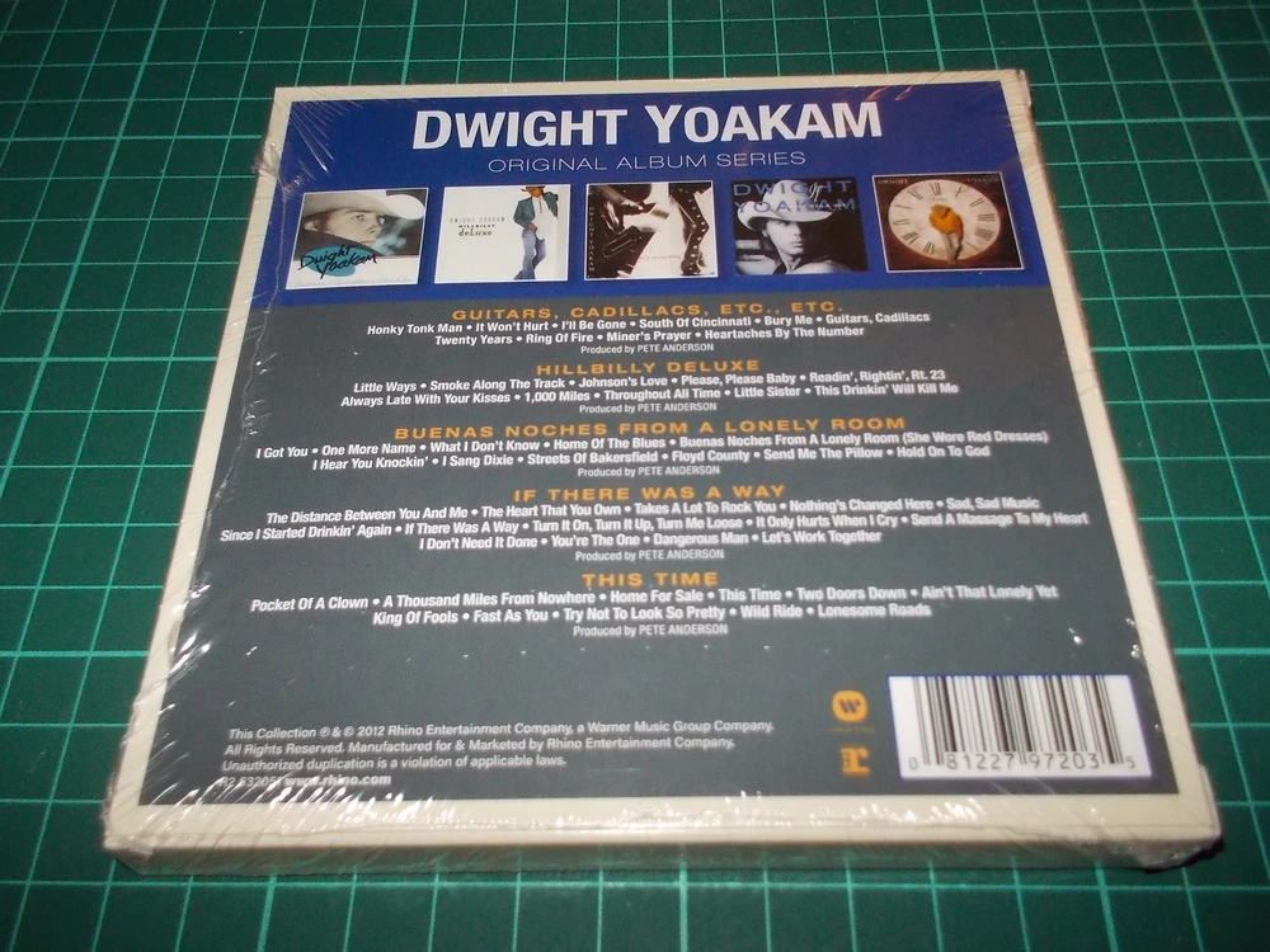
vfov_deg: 48.2
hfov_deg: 61.7
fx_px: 1064
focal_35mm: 29
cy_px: 476
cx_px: 635
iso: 200
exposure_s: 1/30
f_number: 3.3
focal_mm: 4.1
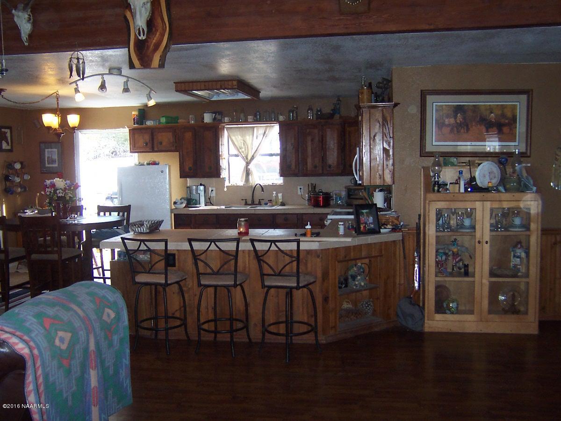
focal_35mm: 36
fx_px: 583
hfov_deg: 51.4
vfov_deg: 39.7
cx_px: 280
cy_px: 210
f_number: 2.8
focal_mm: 5.6
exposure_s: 1/60
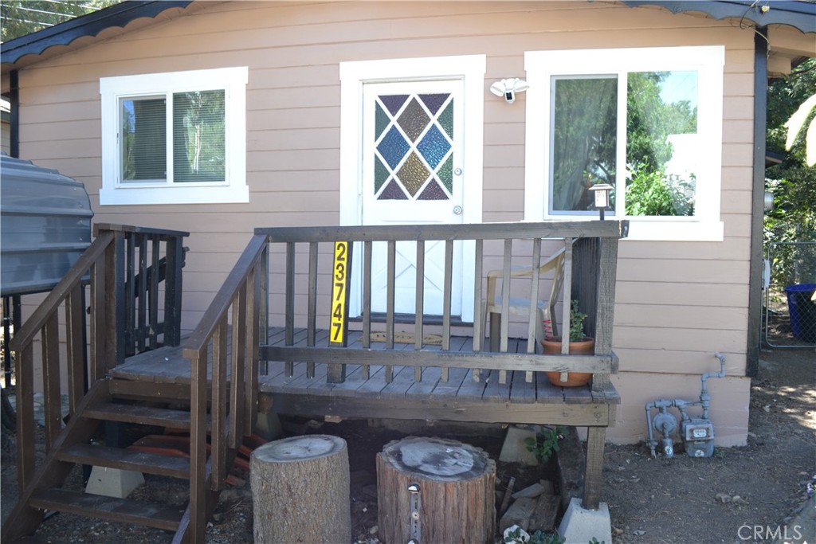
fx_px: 612
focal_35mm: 27
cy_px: 272
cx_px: 408
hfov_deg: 67.4
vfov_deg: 47.9
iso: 400
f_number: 5.6
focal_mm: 18
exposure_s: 1/125
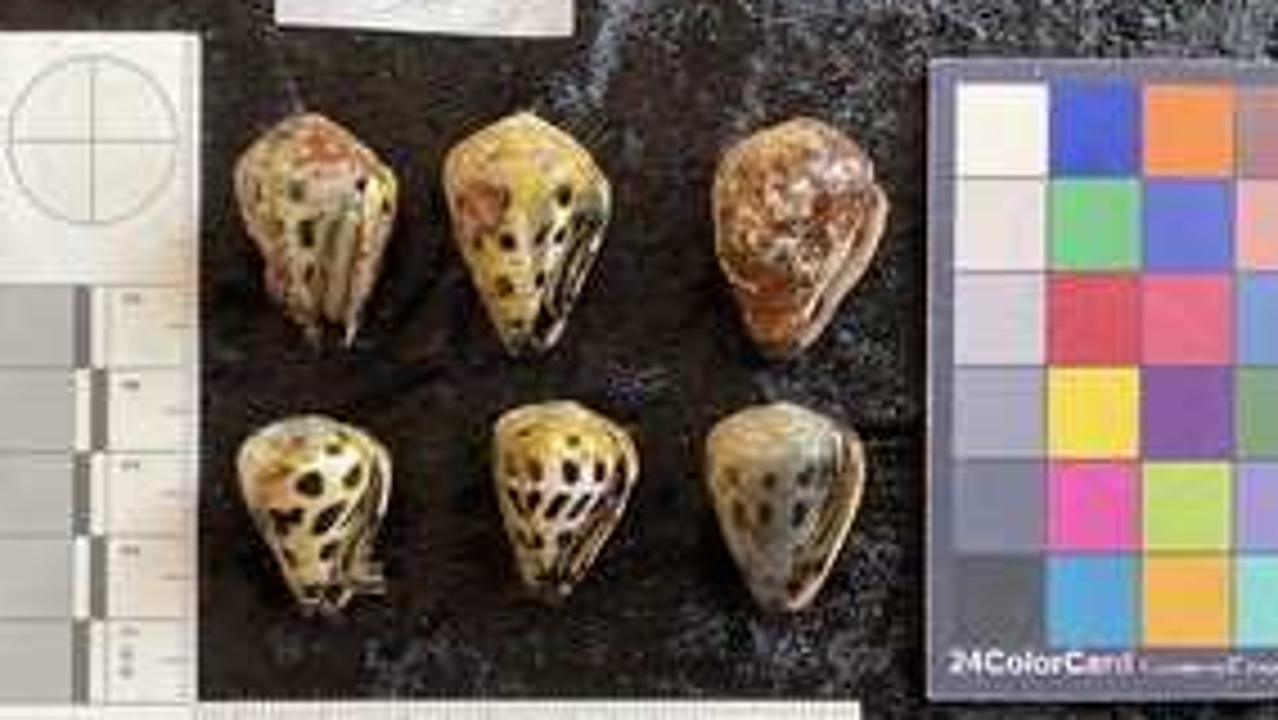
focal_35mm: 39
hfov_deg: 51.6
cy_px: 452
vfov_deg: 30.3
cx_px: 639
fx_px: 1322
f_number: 1.8
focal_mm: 3
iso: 40
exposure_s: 1/60
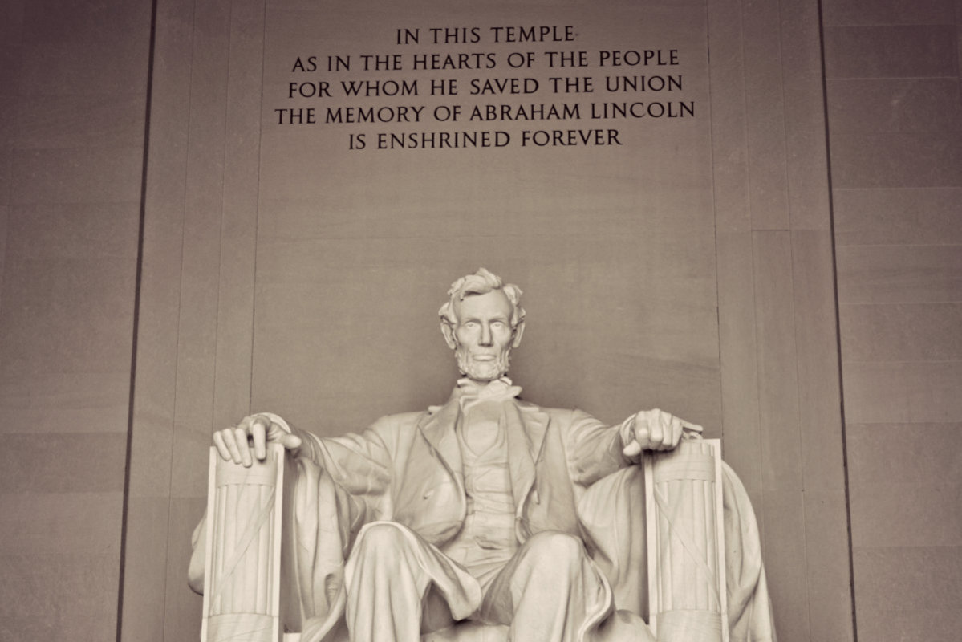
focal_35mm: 48
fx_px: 1283
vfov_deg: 28.1
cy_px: 321
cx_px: 481
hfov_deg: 41.1
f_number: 4.8
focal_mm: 32
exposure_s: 1/80
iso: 400
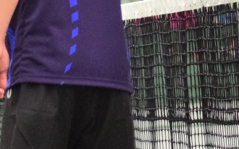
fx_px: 3080
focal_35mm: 473
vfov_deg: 2.8
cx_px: 145
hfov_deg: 4.4
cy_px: 43
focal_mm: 68
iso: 2500
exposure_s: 1/1000
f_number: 4.5
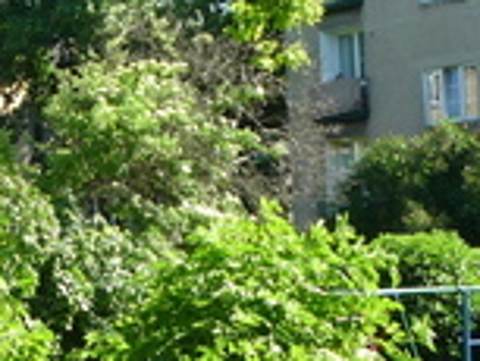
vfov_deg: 11.1
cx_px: 35
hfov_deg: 14.5
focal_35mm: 134
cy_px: 116
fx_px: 1860
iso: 100
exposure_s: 1/160
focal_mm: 5.2
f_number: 4
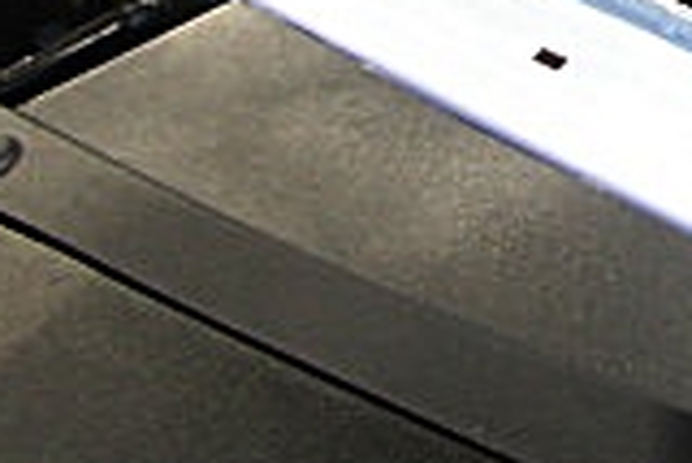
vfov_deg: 8.6
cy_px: -511
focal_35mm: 150
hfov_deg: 13.0
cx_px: 1012
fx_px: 2886
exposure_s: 1/320
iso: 50
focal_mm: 6.3
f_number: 2.8
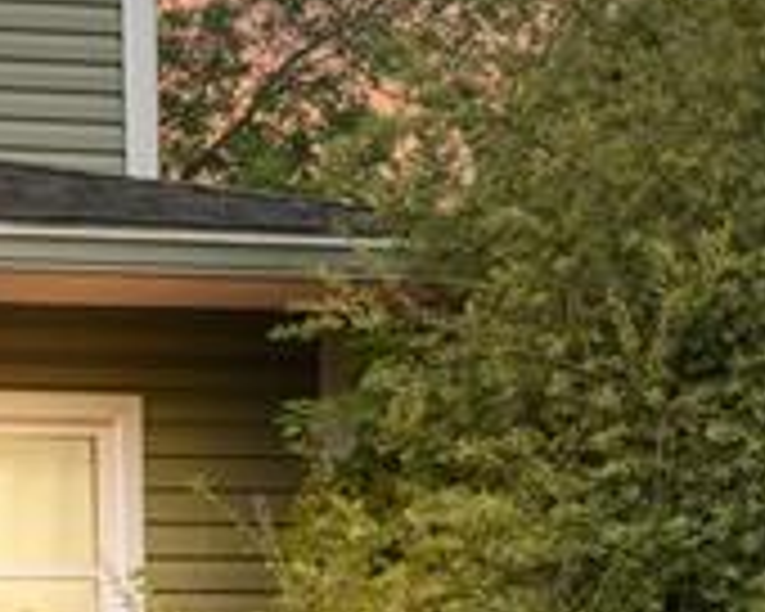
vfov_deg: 12.9
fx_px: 2694
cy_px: 454
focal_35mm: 119
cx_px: -634
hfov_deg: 14.2
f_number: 9
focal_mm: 21
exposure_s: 1/1.67
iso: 400
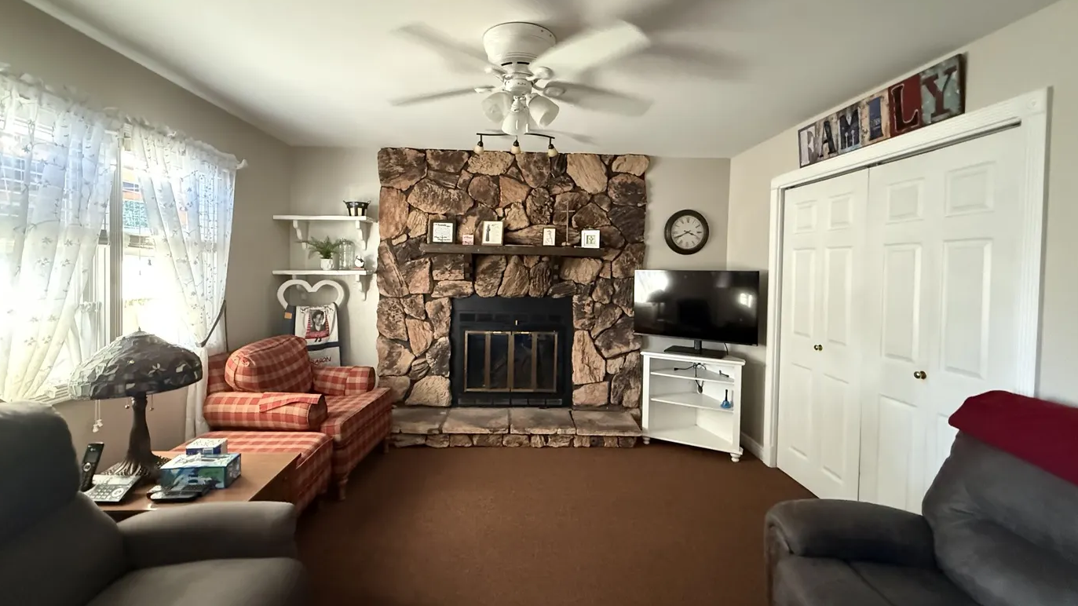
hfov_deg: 99.4
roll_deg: -1.8
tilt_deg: -0.1
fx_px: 457
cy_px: 276
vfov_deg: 66.9
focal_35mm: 16
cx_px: 531
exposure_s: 1/30
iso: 1600
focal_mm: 2.22
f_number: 2.2
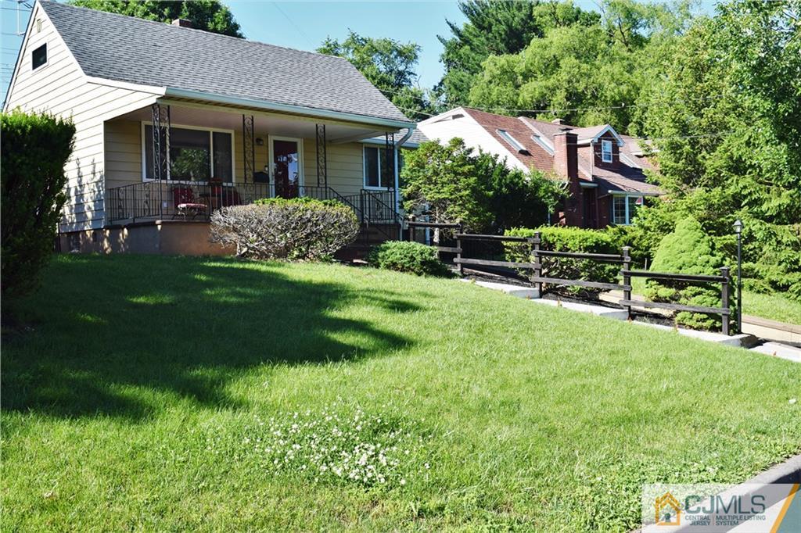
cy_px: 266
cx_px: 400
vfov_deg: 36.8
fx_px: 801
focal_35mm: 36
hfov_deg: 53.1
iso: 200
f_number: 9
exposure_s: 1/320
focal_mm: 24
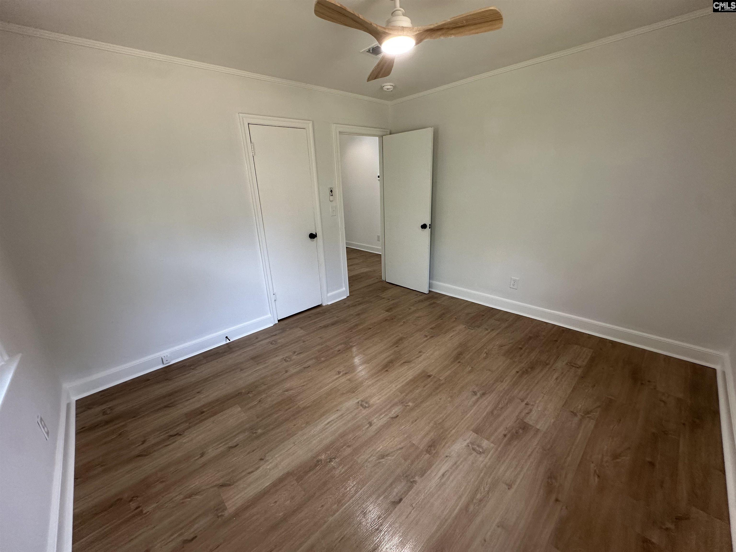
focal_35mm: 14
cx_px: 368
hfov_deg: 102.1
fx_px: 298
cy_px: 276
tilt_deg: -16.9
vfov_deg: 85.7
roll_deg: +1.9
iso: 160
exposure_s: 1/120
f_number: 2.2
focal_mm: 2.22
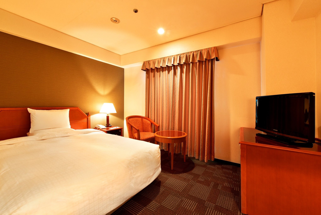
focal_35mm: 14
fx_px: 125
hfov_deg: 104.2
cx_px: 160
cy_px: 108
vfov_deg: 81.3
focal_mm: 14
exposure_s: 5
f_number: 16
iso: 200
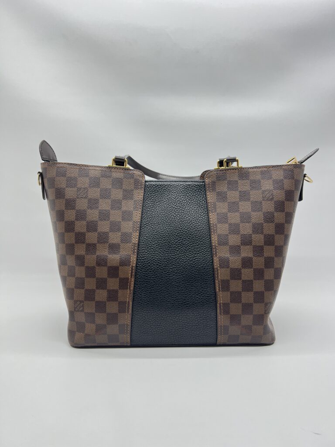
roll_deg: +0.1
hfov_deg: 53.1
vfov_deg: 67.3
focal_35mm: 26
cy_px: 224
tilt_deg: -8.6
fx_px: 335
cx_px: 168
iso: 40
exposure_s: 1/100
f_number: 1.5
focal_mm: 5.7
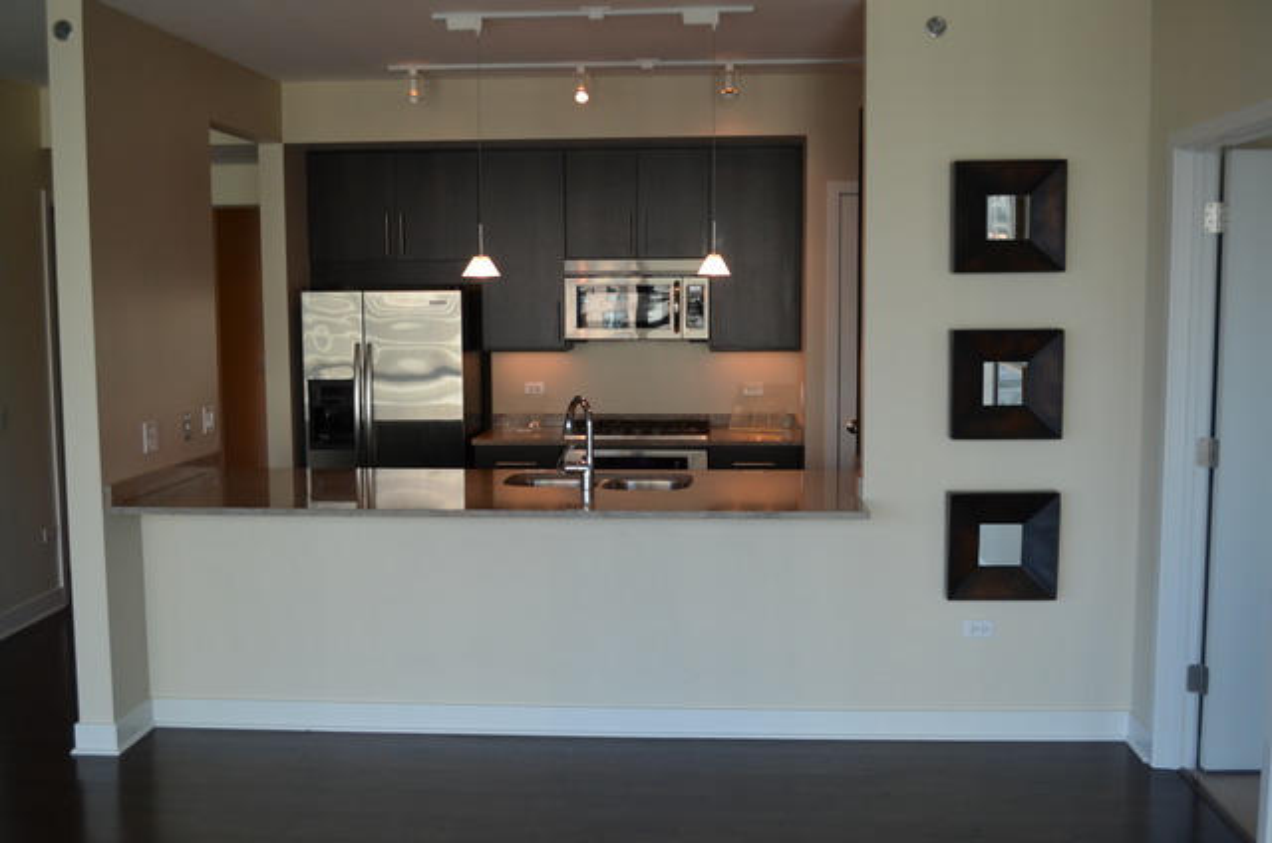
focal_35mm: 36
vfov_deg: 36.7
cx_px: 636
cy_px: 422
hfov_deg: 53.2
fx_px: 1269
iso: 400
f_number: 5
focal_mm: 24
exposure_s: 1/100
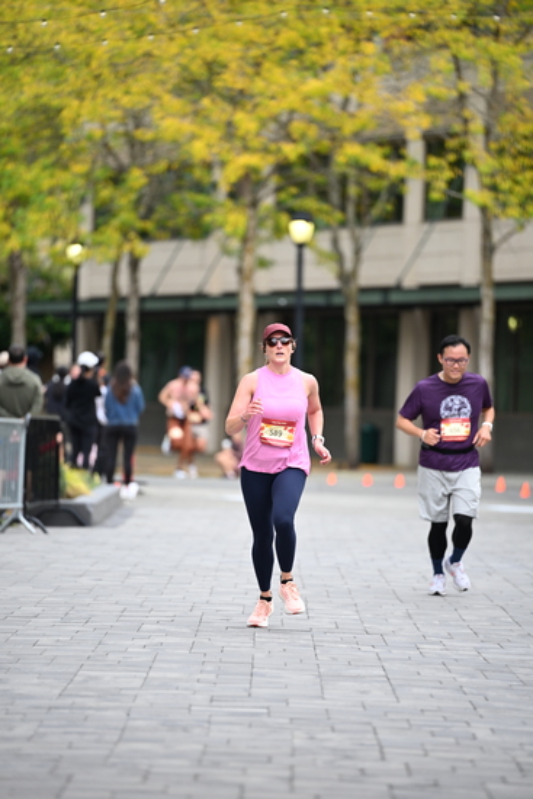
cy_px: 400
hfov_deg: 6.9
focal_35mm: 200
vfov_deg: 10.3
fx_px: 4439
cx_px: 266
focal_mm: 200
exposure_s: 1/1600
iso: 640
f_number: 2.8
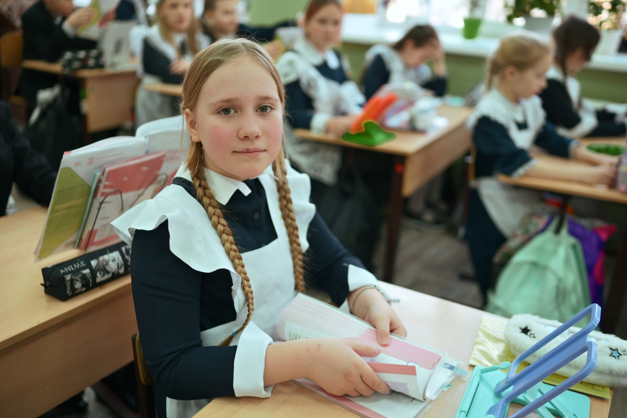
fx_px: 627
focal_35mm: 36
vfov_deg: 36.9
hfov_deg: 53.1
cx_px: 308
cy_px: 208
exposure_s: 1/250
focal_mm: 35
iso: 200
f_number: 1.8
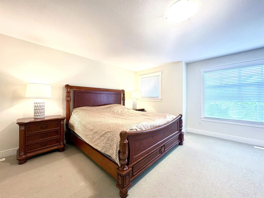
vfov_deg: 85.7
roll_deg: +0.4
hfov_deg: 102.1
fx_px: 107
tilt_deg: +0.1
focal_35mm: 14
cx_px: 132
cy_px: 99
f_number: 2.2
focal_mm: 2.22
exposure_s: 1/60
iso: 250
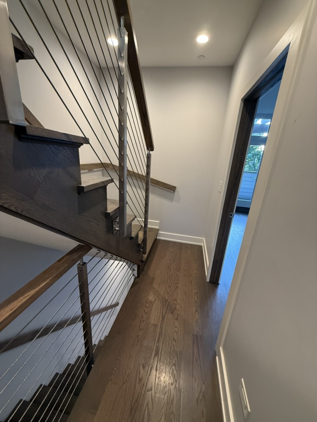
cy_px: 211
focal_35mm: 14
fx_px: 171
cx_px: 158
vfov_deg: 102.1
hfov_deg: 85.7
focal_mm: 2.22
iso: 320
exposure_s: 1/60
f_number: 2.2
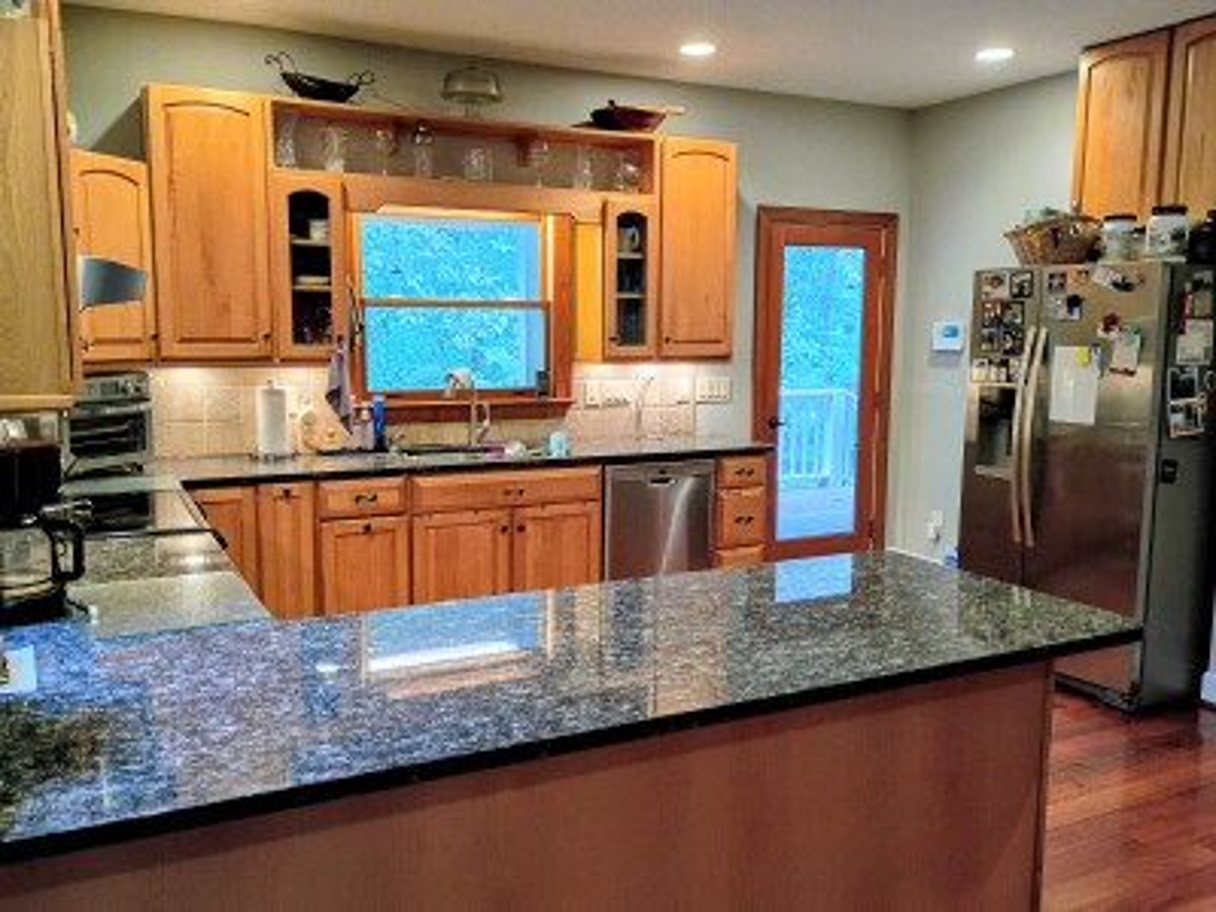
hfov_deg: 61.7
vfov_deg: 48.2
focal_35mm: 29
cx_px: 608
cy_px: 456
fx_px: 1019
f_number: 1.8
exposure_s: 1/30
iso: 810
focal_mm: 4.27
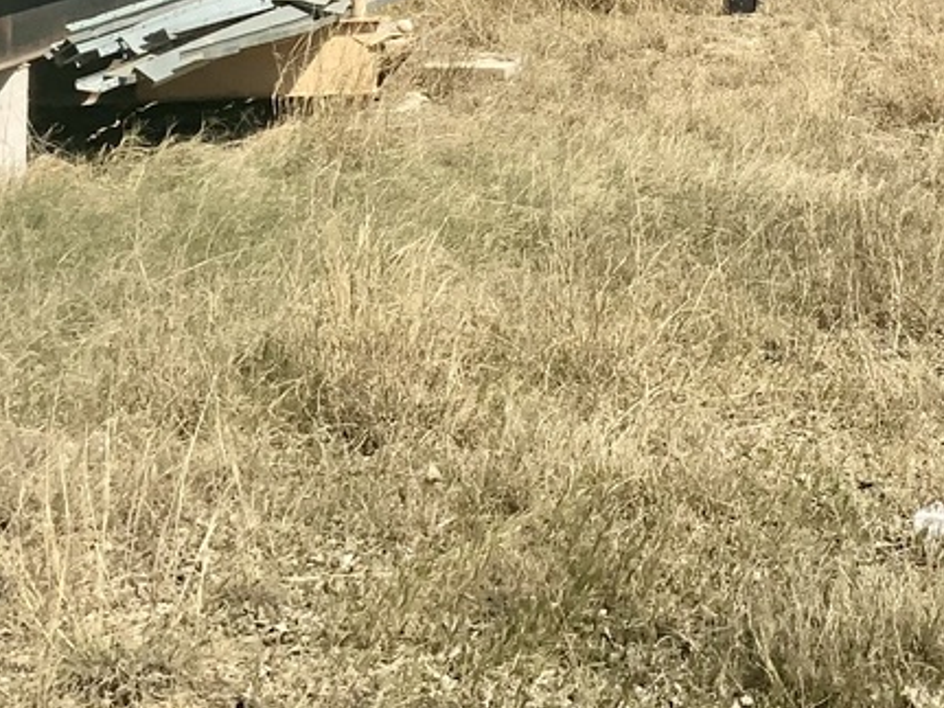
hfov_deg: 20.1
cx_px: 721
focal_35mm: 97
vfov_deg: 14.8
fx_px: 2645
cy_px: -105
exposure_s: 1/2320
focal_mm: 3
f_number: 1.8
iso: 16
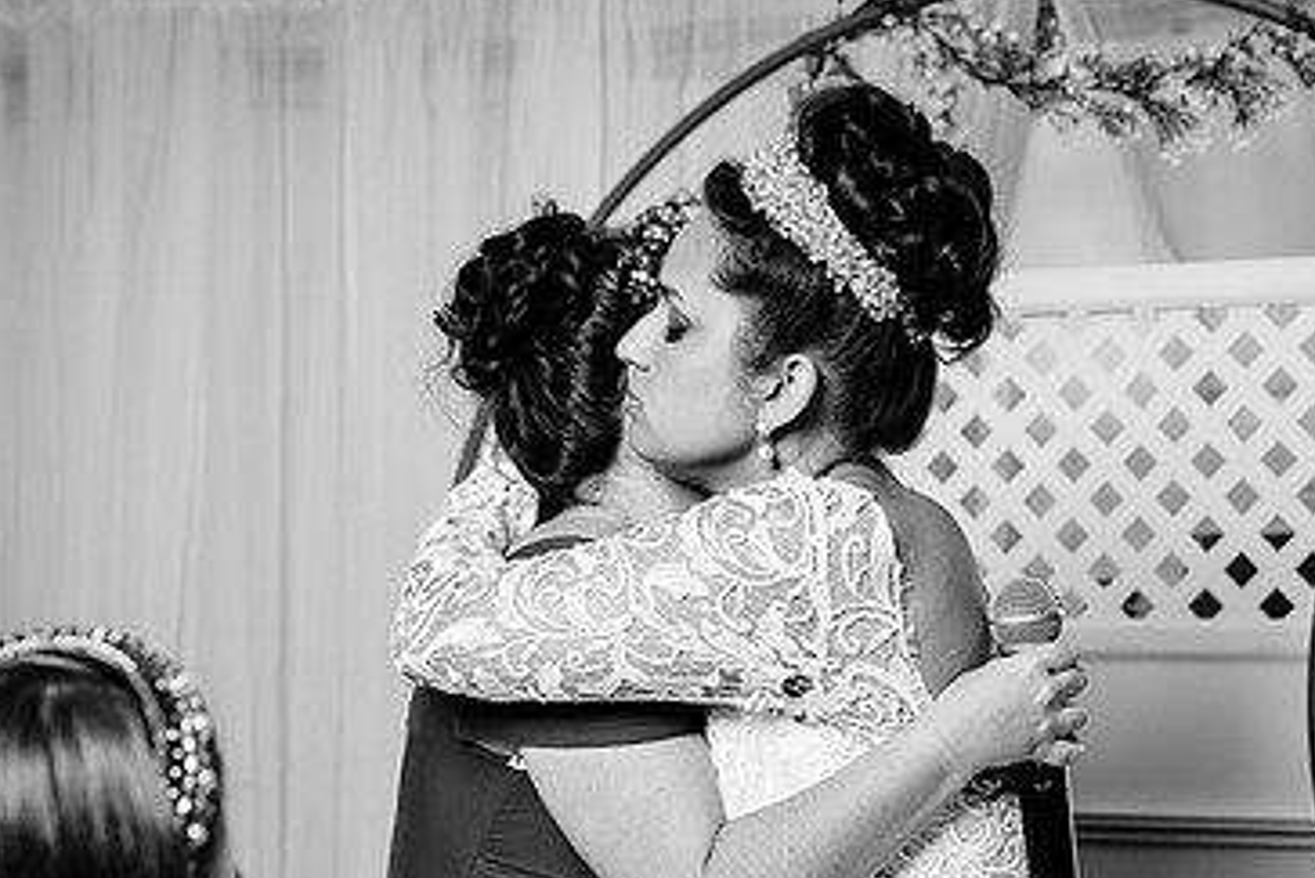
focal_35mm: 109
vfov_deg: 12.5
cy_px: 749
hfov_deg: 18.7
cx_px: 638
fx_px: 3983
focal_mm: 61
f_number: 4
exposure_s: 1/200
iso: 500
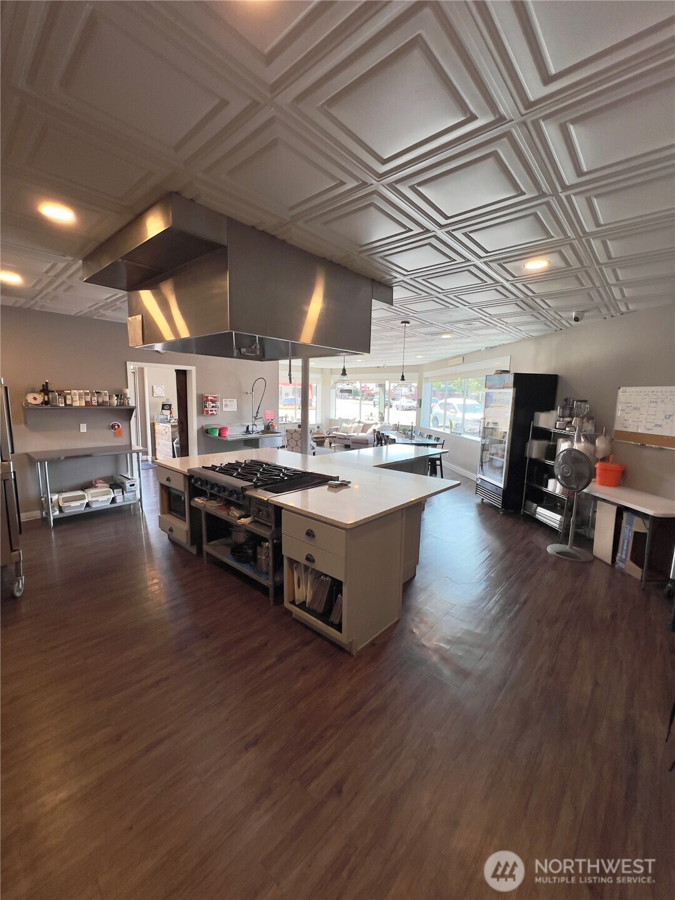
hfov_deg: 89.9
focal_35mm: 13
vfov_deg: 106.2
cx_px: 338
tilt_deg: -7.5
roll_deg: -0.6
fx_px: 338
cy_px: 450
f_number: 1.8
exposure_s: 1/120
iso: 40
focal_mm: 1.57
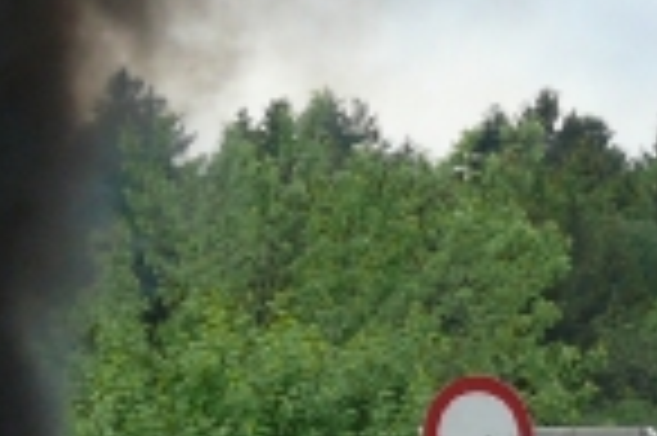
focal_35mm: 718
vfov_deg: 1.9
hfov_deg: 2.9
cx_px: -76
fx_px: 13089
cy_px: 584
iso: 100
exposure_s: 1/250
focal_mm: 26.5
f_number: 4.5
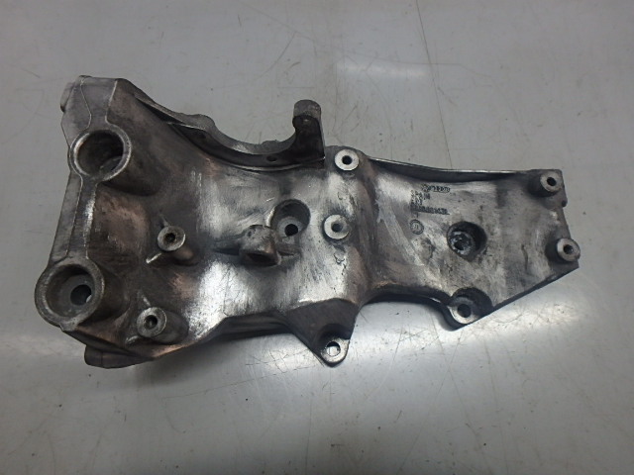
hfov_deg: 79.0
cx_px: 317
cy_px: 238
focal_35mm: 21
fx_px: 385
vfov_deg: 63.4
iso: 200
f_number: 3.5
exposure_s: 1/60
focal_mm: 3.7
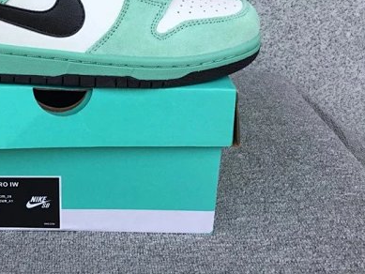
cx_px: 76
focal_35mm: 51
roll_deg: -0.7
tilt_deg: -20.6
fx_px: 538
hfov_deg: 36.3
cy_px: 55
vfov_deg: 28.0
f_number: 2.4
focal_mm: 3.3
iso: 25
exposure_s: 1/631
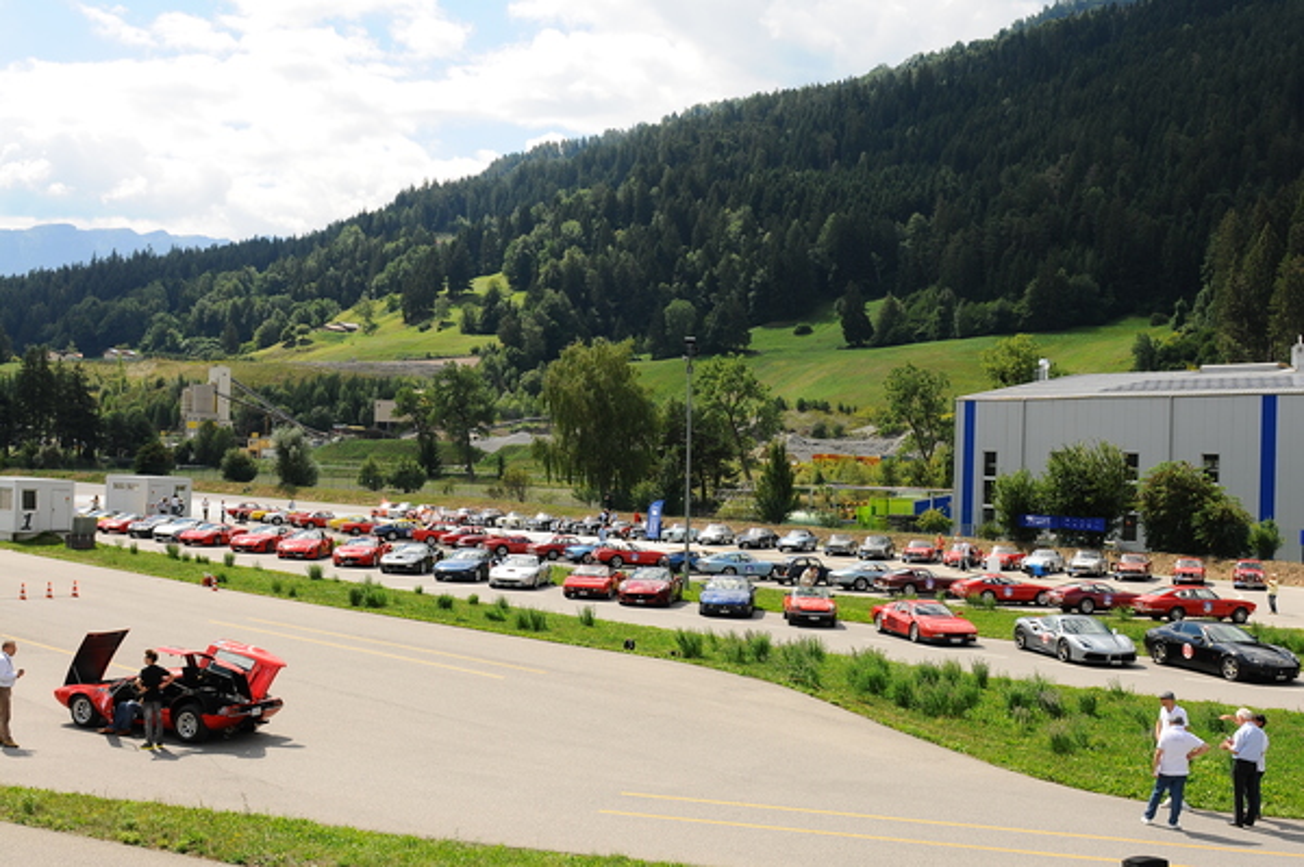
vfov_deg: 33.0
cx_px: 652
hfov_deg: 48.0
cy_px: 434
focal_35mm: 40
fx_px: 1466
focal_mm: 27
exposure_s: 1/500
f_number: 7.1
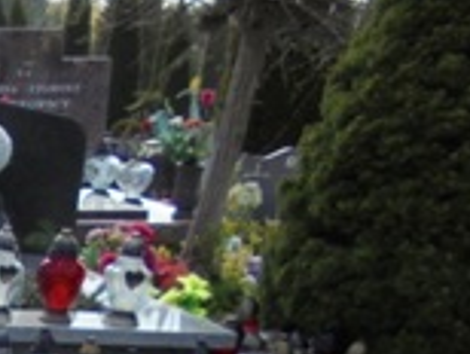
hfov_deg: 15.1
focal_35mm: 108
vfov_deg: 12.5
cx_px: -446
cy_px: 650
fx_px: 1469
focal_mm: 4.6
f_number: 3.5
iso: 100
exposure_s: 1/500
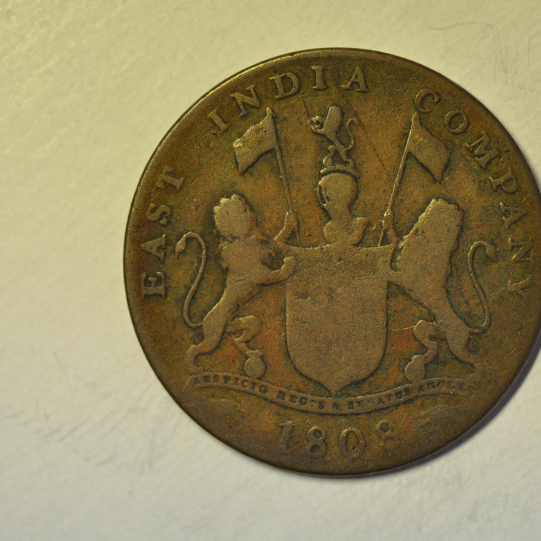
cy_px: 271
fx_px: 2051
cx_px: 348
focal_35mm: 116
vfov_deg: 15.0
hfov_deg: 15.0
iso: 500
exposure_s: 1/250
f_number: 4
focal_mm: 60
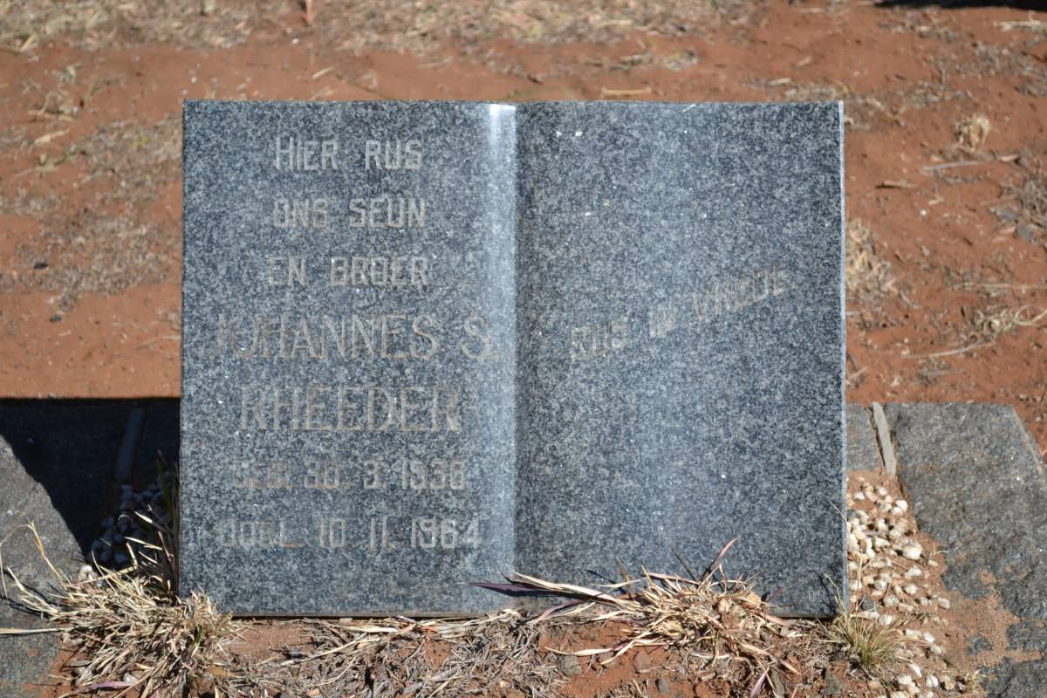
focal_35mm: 72
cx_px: 524
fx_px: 2094
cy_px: 349
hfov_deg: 28.1
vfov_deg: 18.9
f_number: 5.6
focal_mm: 48
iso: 100
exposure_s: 1/125
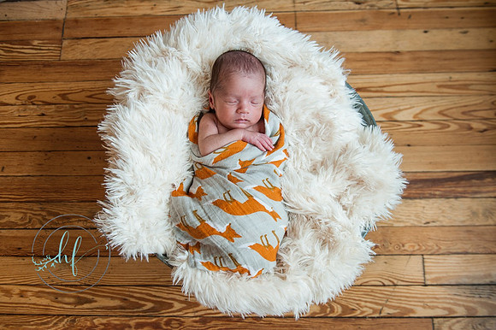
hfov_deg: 61.3
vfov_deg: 43.0
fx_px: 418
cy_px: 167
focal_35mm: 30
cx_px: 239
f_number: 0.86
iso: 800
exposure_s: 1.02
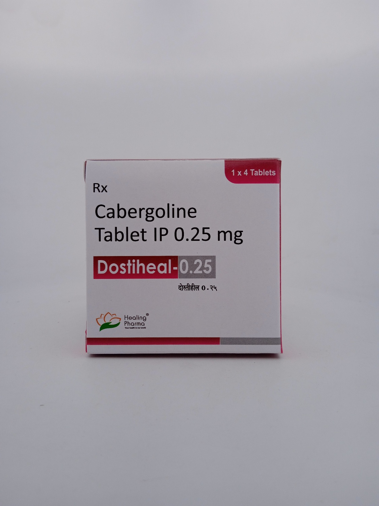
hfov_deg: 49.7
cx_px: 190
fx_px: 409
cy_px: 253
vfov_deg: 63.4
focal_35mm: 28
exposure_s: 1/209
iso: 111
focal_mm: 3.43
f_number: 2.2
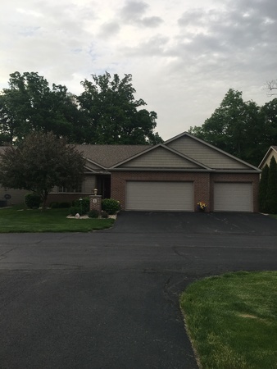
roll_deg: -0.2
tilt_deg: +3.7
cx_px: 138
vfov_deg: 61.6
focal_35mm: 29
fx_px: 309
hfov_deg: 48.3
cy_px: 184
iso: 25
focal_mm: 4.15
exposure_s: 1/363
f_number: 2.2
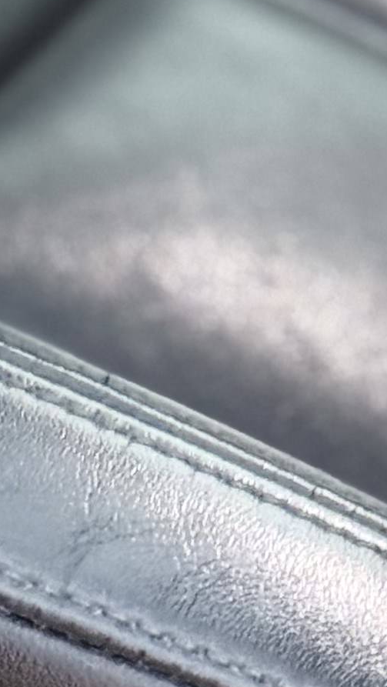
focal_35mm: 236
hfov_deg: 5.1
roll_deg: -0.6
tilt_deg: -44.6
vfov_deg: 8.8
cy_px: 1171
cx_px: 28
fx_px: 4301
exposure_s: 1/25
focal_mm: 6.76
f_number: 1.78
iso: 800
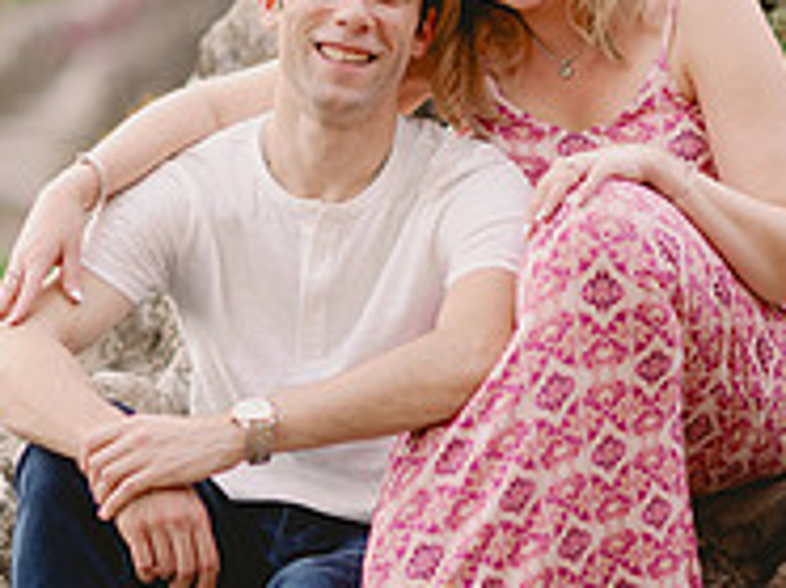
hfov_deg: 10.0
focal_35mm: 198
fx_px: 4490
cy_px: 300
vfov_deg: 7.5
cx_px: 311
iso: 80
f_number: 2
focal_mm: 85
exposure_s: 1/400
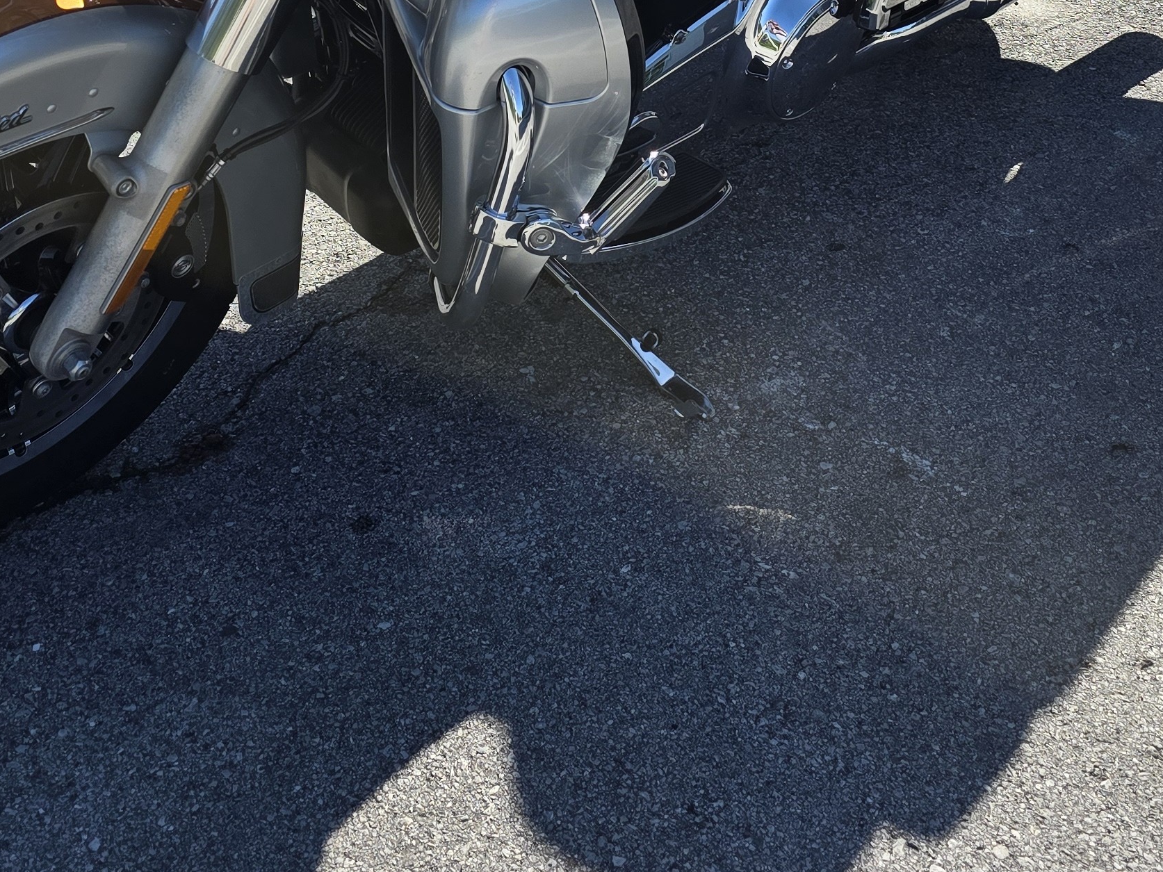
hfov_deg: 34.9
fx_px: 1848
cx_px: 631
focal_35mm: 55
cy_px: -159
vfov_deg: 24.2
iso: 80
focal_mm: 6.3
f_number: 1.7
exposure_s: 1/2921
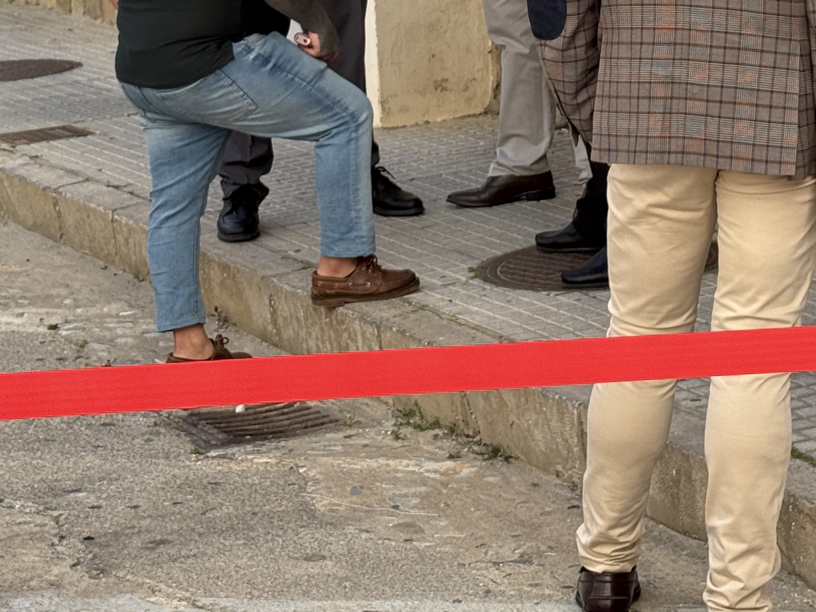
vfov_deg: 12.4
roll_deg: +1.8
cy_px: -77
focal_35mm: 117
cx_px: 607
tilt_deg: -4.7
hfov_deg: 16.7
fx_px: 2758
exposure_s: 1/1285
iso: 64
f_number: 1.78
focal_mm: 6.76
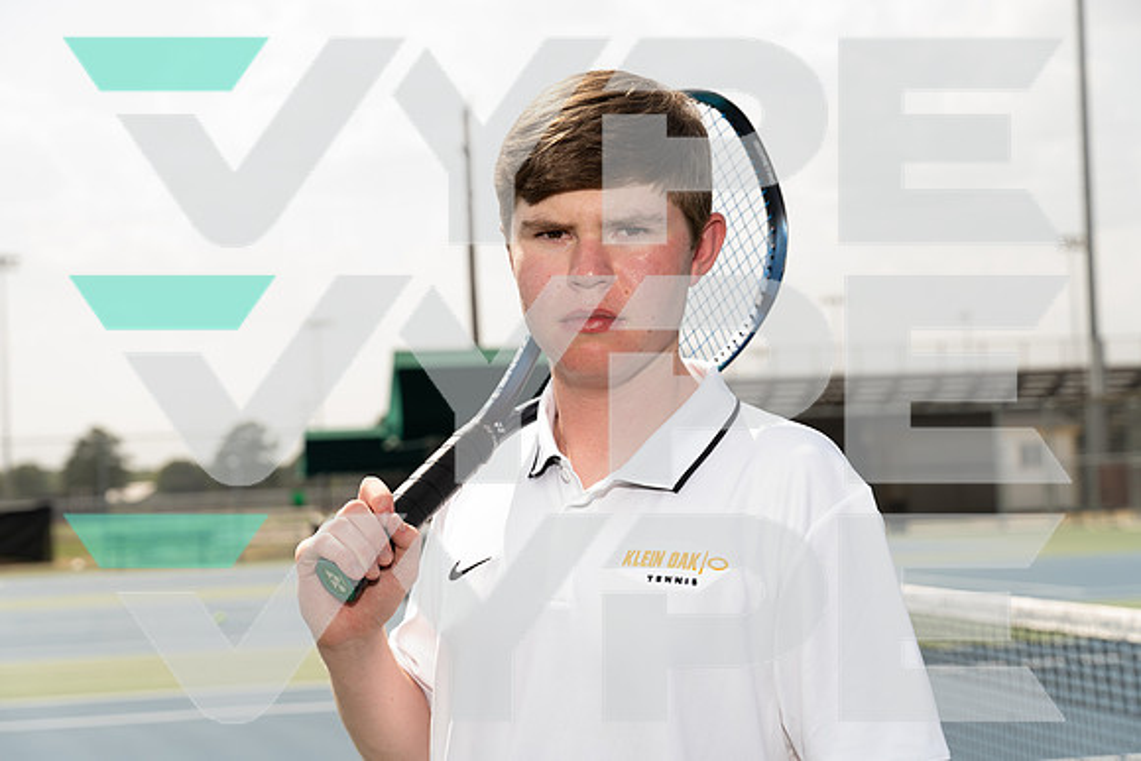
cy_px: 380
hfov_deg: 32.4
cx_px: 570
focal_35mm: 62
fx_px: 1965
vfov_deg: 21.9
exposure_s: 1/250
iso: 100
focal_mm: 62
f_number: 5.6
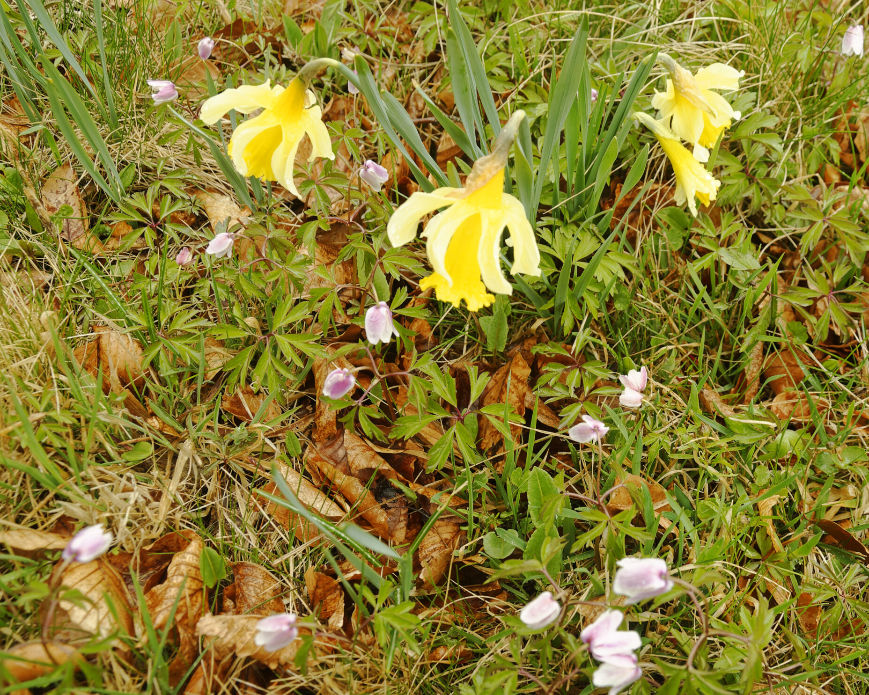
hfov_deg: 51.3
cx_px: 506
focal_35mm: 35
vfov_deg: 42.2
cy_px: 339
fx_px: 900
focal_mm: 18
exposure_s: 1/100
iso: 200
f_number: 5
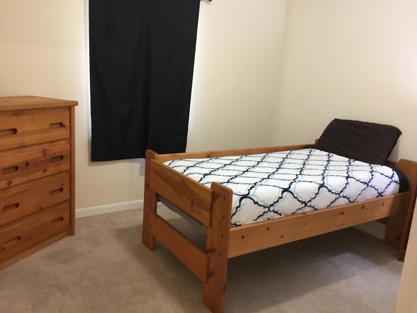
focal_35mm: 31
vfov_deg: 45.4
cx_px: 208
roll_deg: -2.7
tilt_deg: -11.6
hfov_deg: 58.4
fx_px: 373
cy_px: 156
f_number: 2.4
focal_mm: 3.3
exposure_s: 1/24
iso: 200
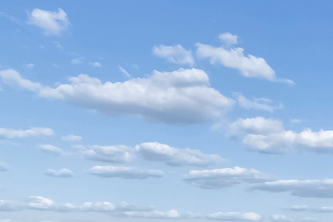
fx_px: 583
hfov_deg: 28.4
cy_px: 279
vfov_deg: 20.0
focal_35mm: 63
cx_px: 382
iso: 500
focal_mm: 22
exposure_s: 1/400
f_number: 9
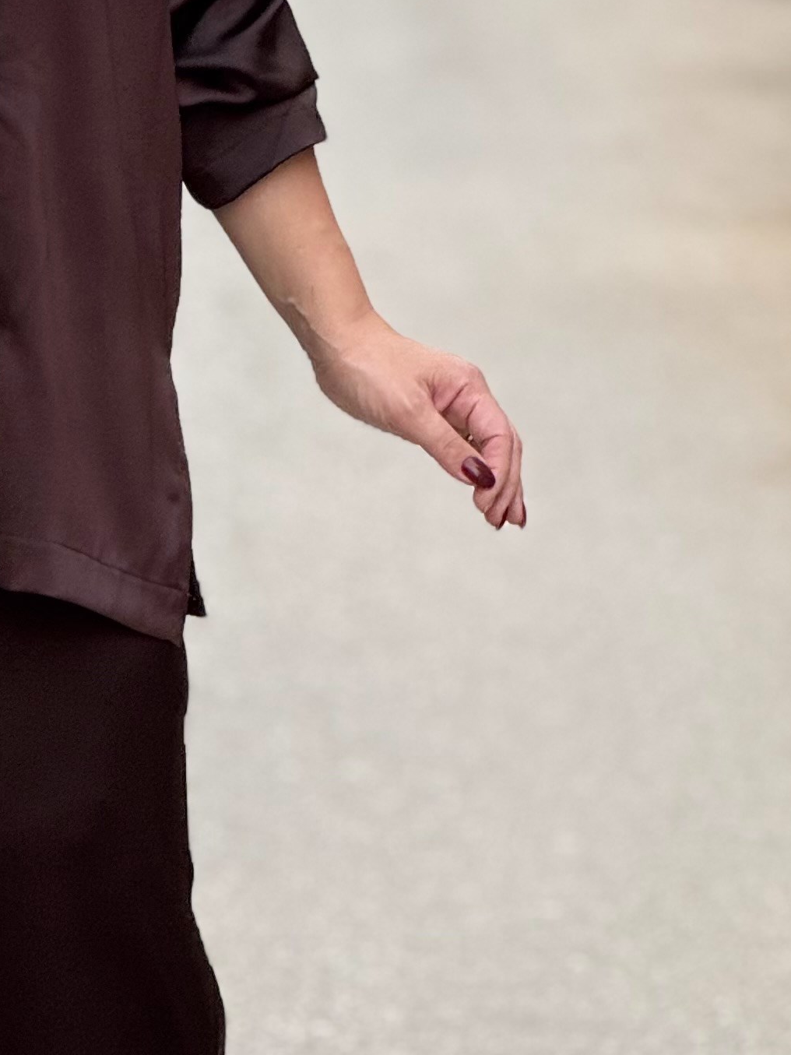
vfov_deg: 5.6
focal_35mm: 357
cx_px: -151
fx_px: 10879
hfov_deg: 4.2
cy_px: 507
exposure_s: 1/174
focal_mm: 15.66
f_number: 2.8
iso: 64
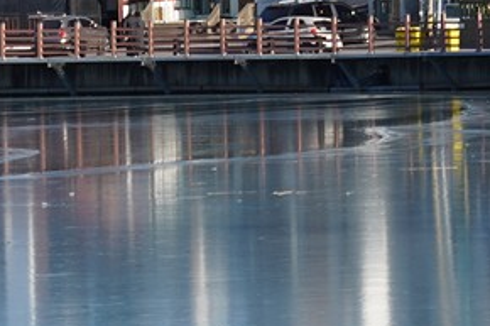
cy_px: -172
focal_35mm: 338
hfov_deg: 6.0
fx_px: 4598
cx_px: 757
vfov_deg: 4.0
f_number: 11
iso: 100
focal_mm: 49
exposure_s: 1/100
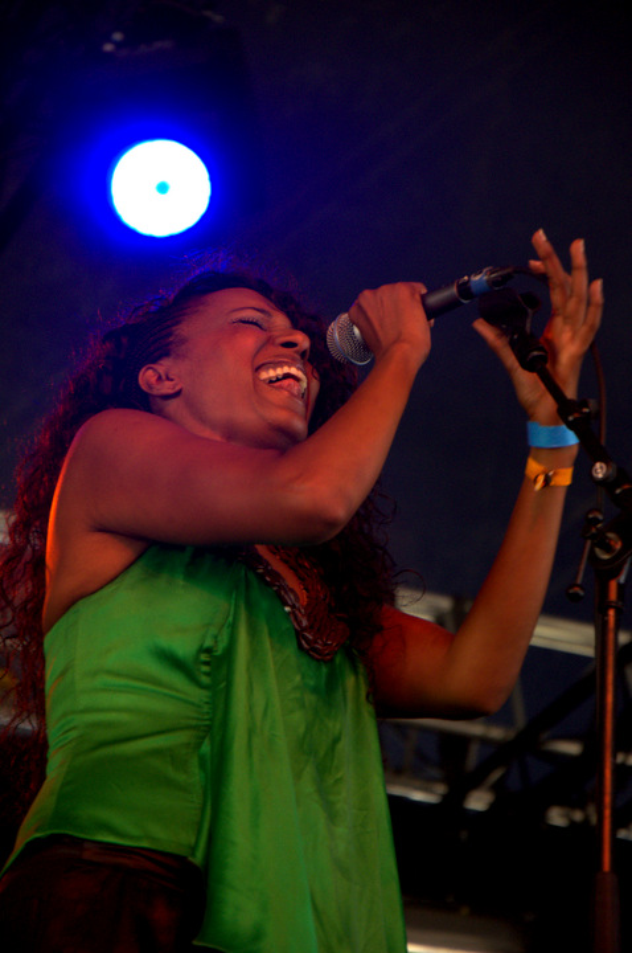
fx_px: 4159
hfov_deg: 8.7
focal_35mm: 158
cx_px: 316
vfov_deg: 13.1
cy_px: 476
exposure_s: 1/100
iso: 3200
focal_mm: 105
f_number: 5.6
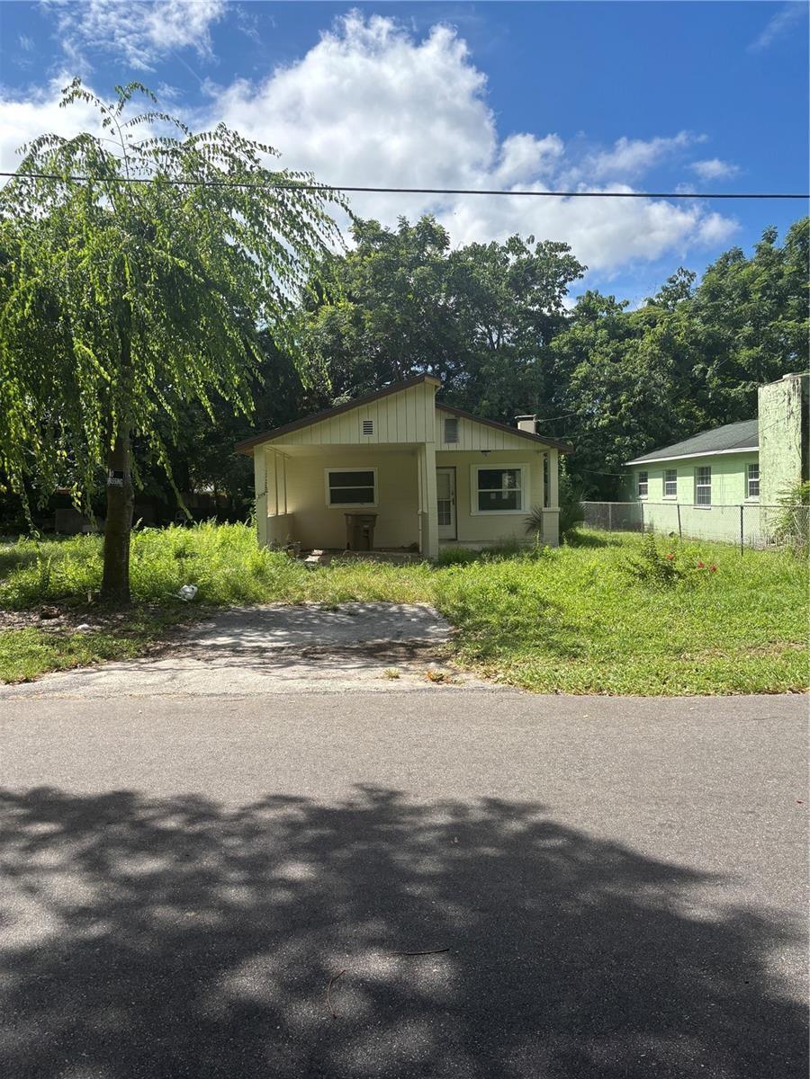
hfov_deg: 53.1
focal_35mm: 26
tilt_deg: -2.7
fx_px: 811
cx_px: 405
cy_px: 540
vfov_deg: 67.3
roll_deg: +0.4
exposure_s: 1/2710
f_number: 1.6
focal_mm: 5.96
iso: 50
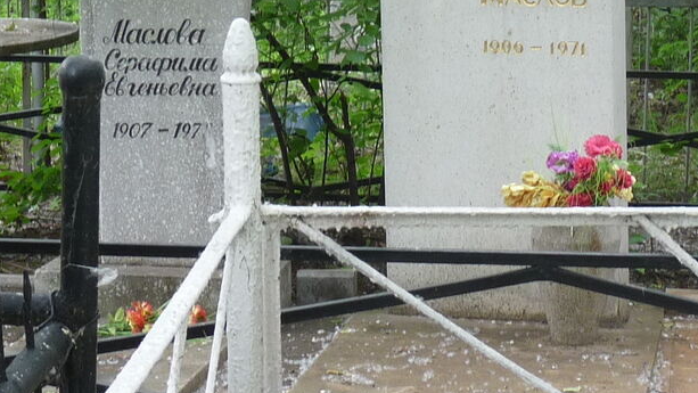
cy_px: 120
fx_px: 2240
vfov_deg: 10.0
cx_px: 428
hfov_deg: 17.7
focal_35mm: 121
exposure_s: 1/30
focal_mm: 6.4
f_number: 3
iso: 100
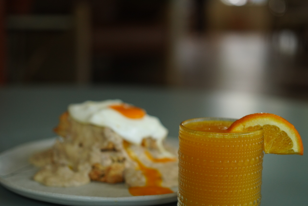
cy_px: 113
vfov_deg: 21.6
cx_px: 170
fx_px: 539
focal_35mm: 63
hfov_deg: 31.9
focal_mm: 50
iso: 1250
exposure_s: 1/1000
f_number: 2.5
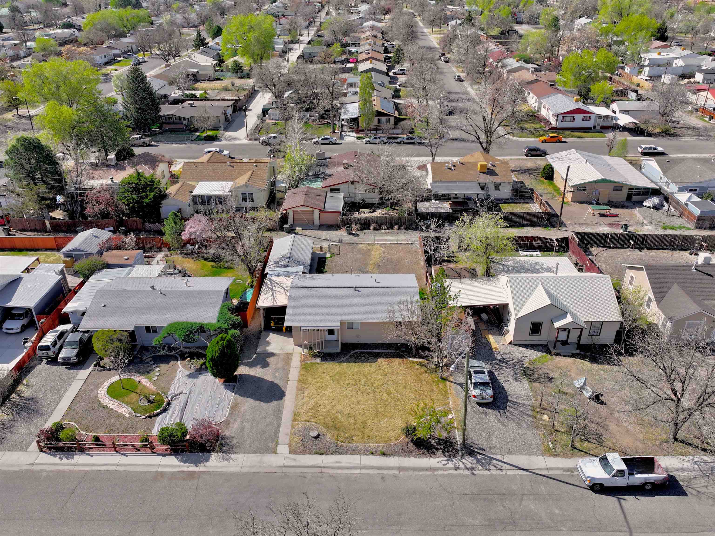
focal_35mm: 24
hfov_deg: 71.6
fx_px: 496
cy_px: 268
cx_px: 358
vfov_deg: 56.8
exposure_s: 1/1600
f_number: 2.8
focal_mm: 12.29
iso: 110
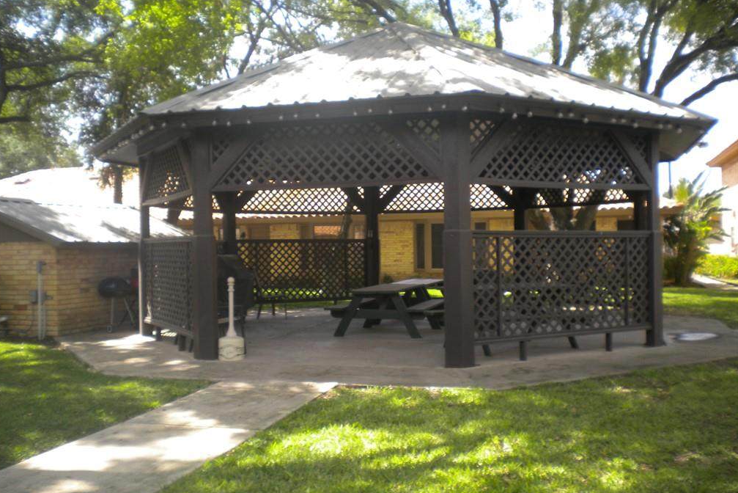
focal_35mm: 37
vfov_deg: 35.9
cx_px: 364
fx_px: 759
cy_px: 264
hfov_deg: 51.9
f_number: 4.6
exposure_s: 1/164
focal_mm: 6.3
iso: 80
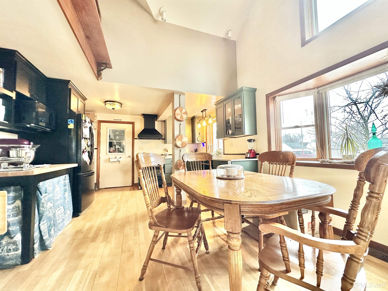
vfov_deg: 85.7
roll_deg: +0.9
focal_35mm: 14
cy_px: 146
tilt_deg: +2.7
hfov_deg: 102.1
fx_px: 157
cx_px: 194
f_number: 2.2
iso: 250
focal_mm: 2.22
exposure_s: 1/120
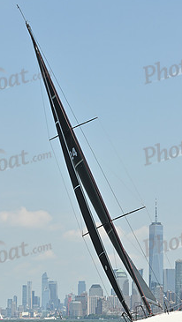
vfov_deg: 15.0
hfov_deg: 8.5
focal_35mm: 143
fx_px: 1224
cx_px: 98
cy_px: 201
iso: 320
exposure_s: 1/1250
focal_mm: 86
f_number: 7.1
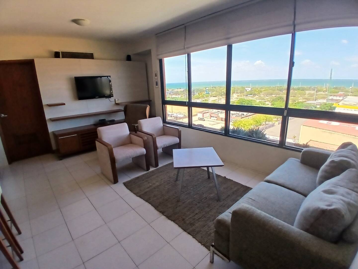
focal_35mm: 17
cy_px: 134
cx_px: 179
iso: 50
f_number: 2.2
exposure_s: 1/143
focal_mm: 1.4
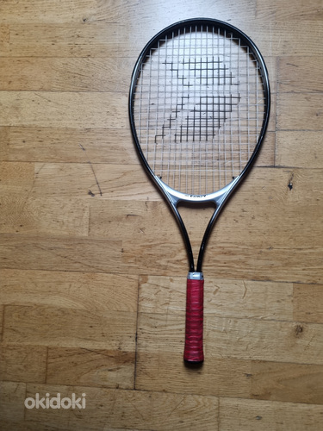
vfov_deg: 67.3
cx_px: 162
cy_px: 216
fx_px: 323
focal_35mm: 26
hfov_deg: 53.1
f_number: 1.8
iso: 400
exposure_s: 1/50
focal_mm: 5.4
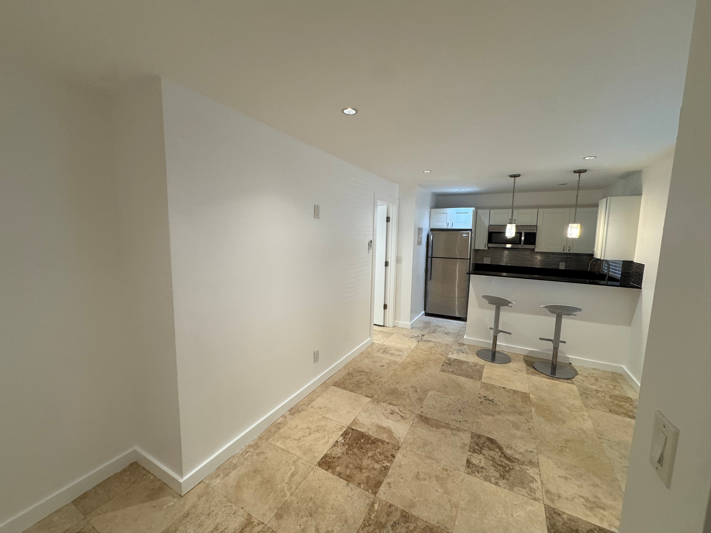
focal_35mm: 14
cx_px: 356
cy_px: 266
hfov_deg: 102.1
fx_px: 288
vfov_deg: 85.7
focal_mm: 2.22
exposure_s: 1/120
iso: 250
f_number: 2.2
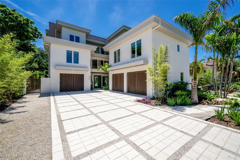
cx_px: 120
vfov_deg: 77.3
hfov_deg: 100.4
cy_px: 80
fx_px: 100
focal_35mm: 15
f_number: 4
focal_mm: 15
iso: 640
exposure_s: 1/5000
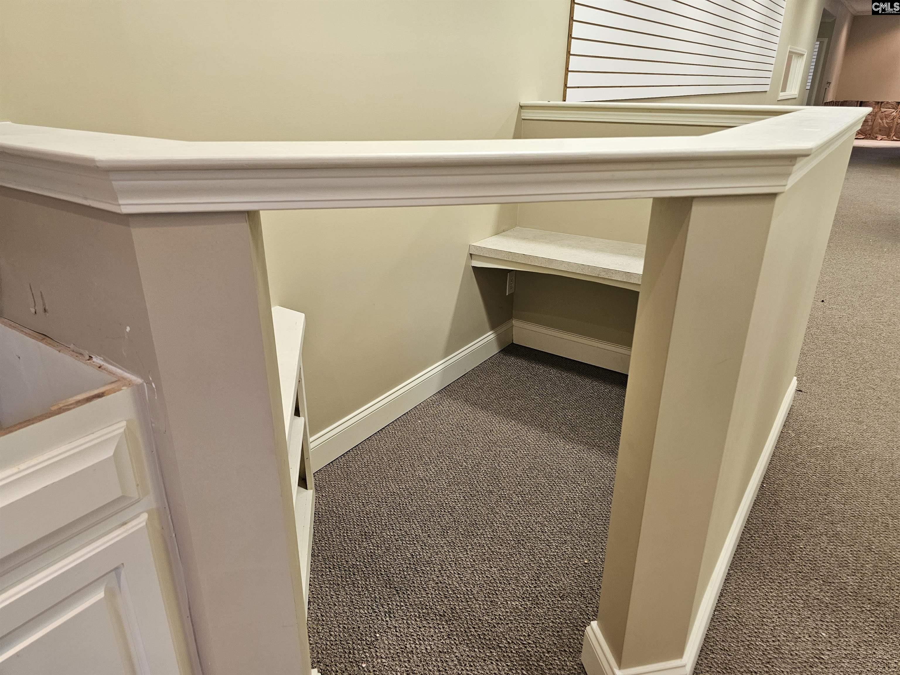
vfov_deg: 58.9
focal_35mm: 23
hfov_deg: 73.9
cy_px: 338
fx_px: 598
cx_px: 450
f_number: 1.7
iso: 200
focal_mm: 6.3
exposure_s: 1/120
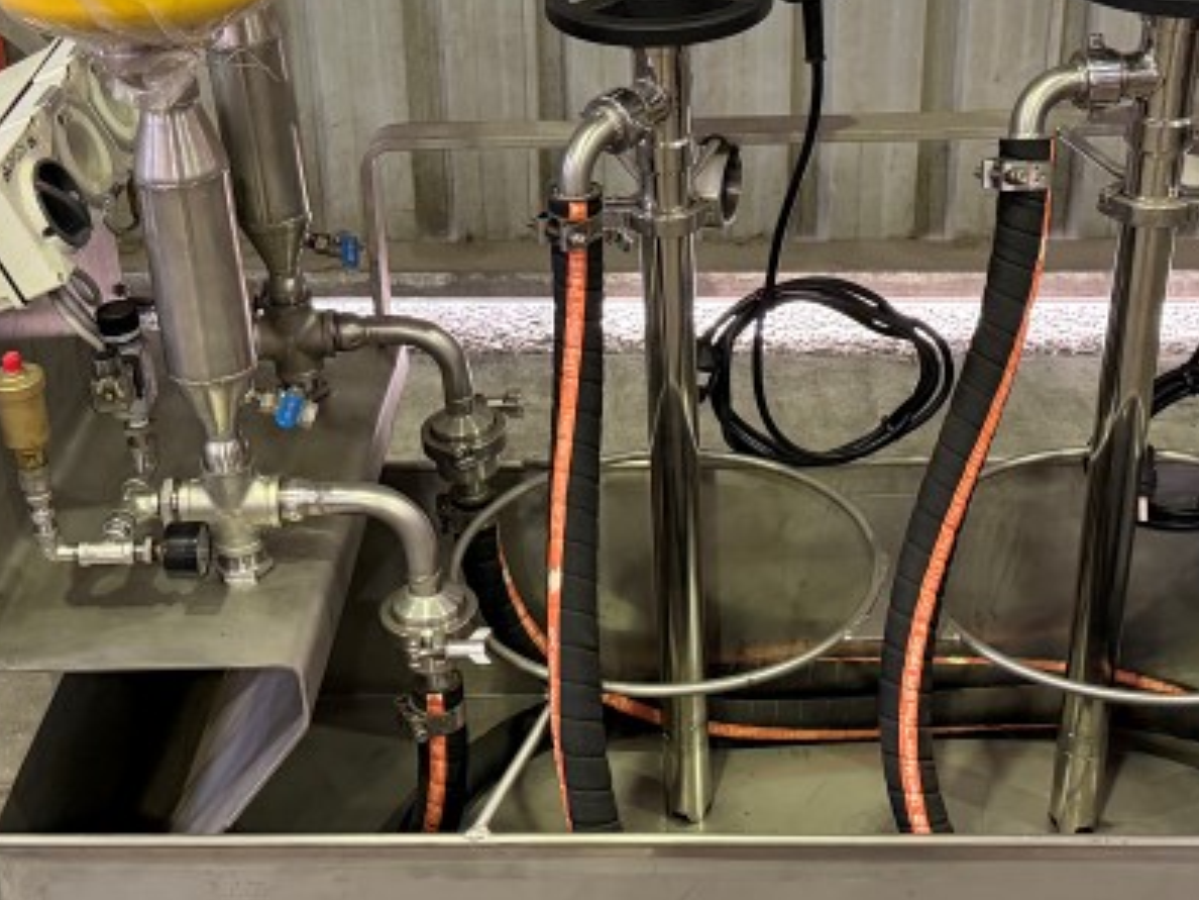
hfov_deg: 31.2
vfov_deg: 23.5
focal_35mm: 62
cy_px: 300
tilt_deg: -27.9
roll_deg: +1.5
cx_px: 584
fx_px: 2148
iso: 640
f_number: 1.78
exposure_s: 1/50
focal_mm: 6.76
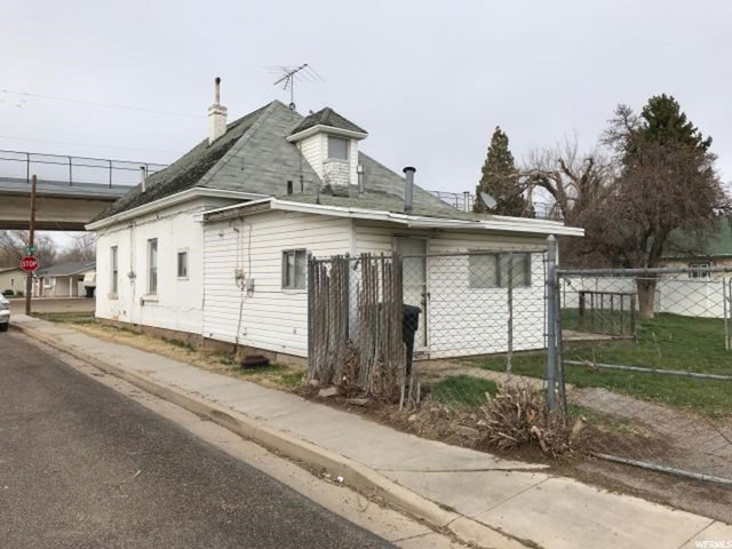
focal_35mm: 28
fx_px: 592
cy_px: 274
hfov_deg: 63.4
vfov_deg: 49.7
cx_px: 366
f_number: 1.8
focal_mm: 3.99
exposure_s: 1/1368
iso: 20
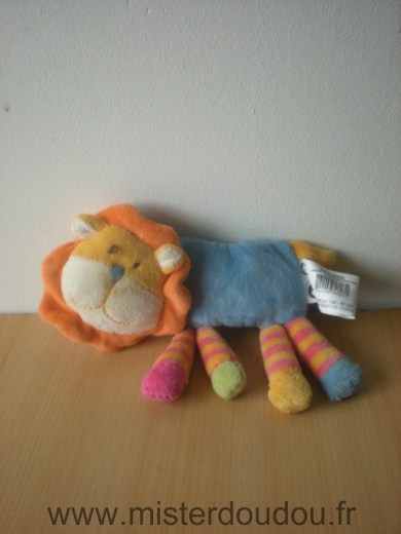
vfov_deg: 49.0
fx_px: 587
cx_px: 200
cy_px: 267
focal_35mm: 38
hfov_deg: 37.7
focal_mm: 6.3
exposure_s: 1/41.5
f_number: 3.1
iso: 200
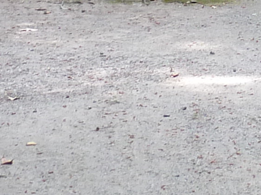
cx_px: 327
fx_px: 1342
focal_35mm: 178
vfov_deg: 7.9
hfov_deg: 10.9
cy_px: -232
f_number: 3.3
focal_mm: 4.1
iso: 80
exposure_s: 1/50
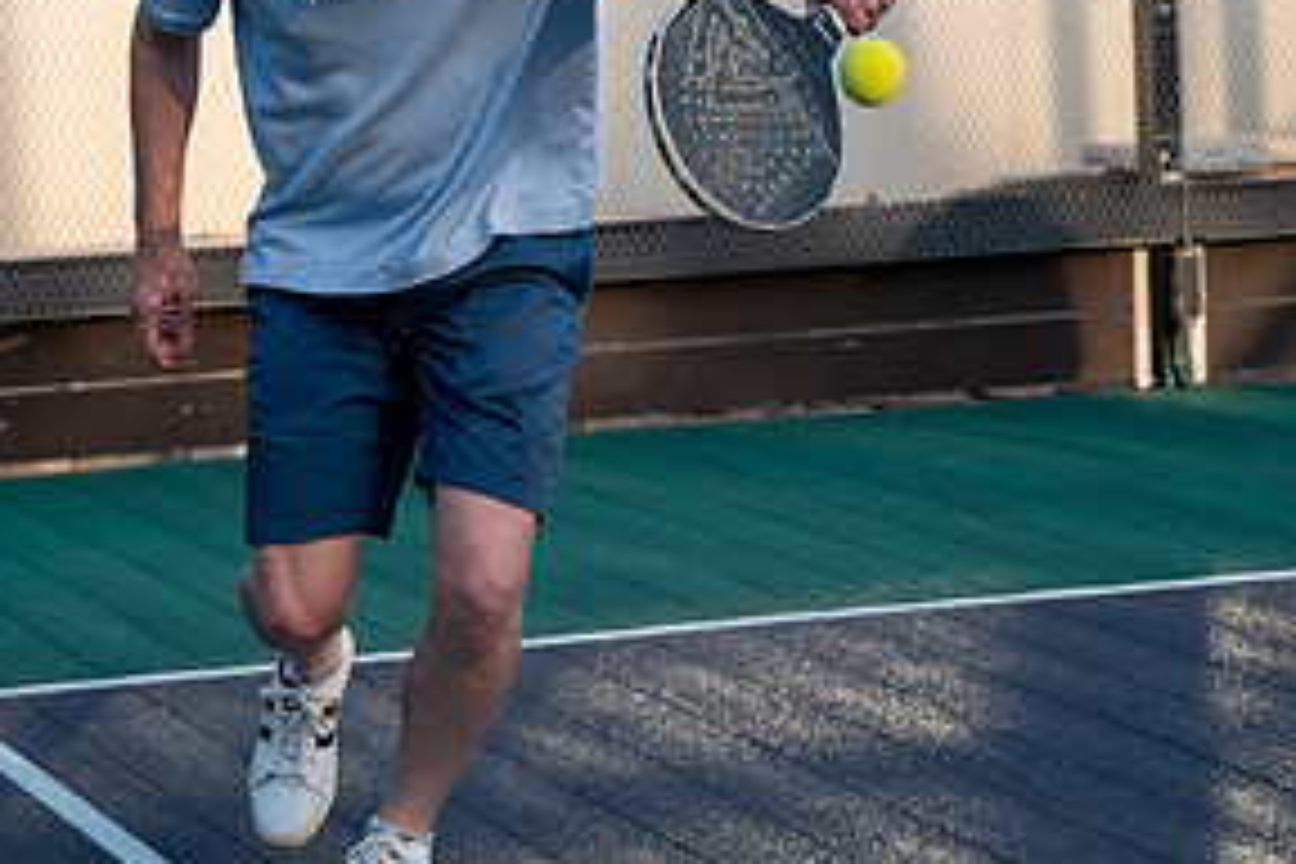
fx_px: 5076
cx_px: 603
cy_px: 45
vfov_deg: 9.7
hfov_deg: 14.6
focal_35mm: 141
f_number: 4
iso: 640
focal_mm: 70
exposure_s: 1/2500
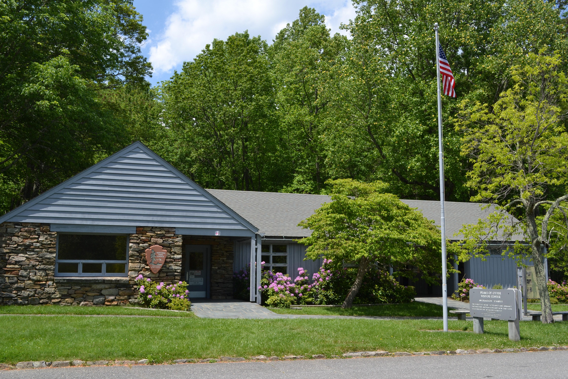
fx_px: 568
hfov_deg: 53.1
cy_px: 190
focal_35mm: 36
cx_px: 284
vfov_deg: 36.9
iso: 100
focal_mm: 24
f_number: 8
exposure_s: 1/200
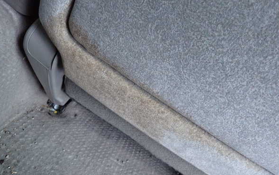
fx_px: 205
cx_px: 138
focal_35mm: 27
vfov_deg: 46.0
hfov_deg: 68.4
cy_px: 83
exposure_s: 1/125
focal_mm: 4.5
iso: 1000
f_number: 2
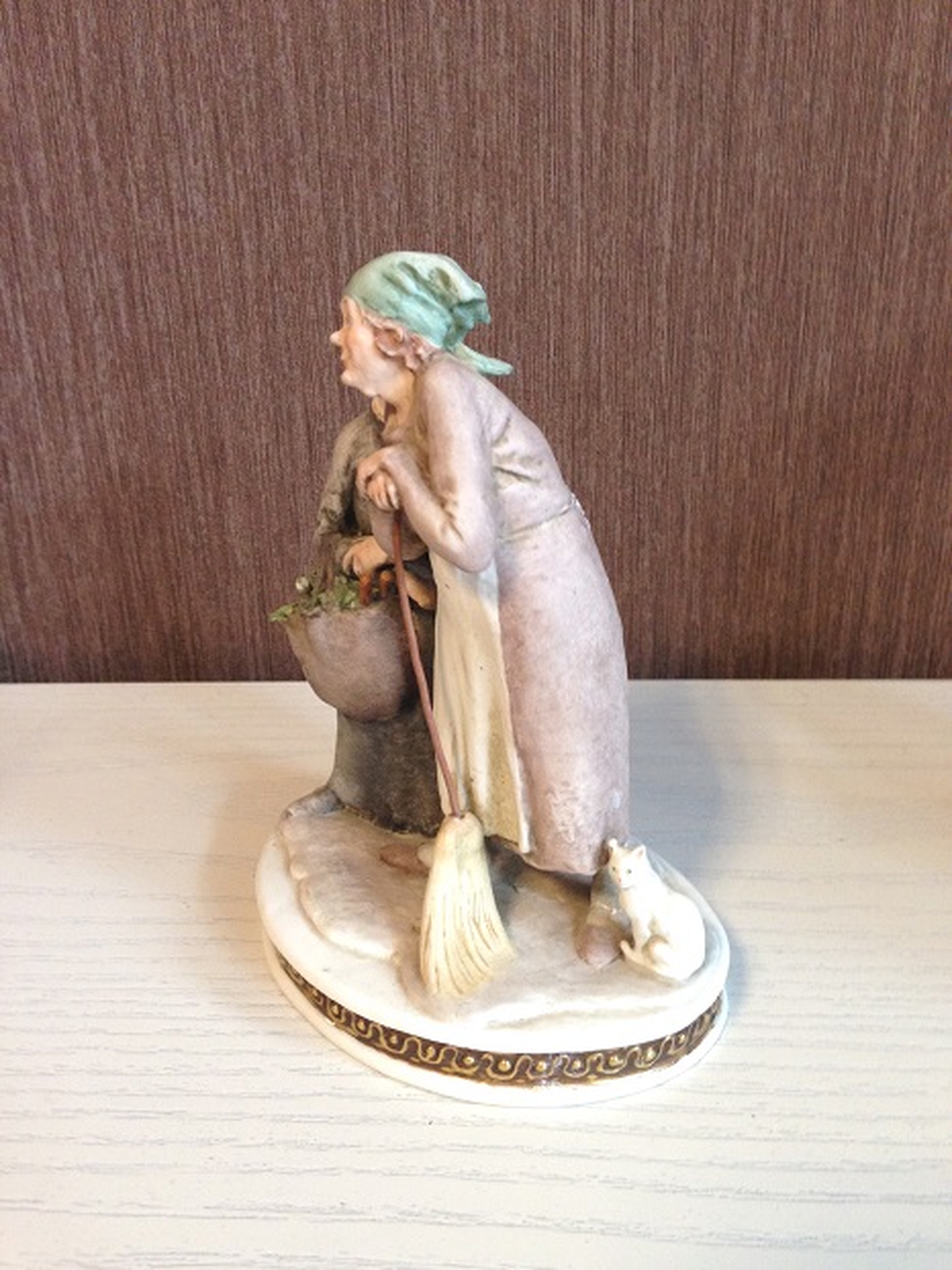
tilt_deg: -23.1
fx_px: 1210
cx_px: 476
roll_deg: +3.6
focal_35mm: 33
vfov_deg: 55.3
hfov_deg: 43.0
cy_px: 635
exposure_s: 1/20
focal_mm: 4.12
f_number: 2.4
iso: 160
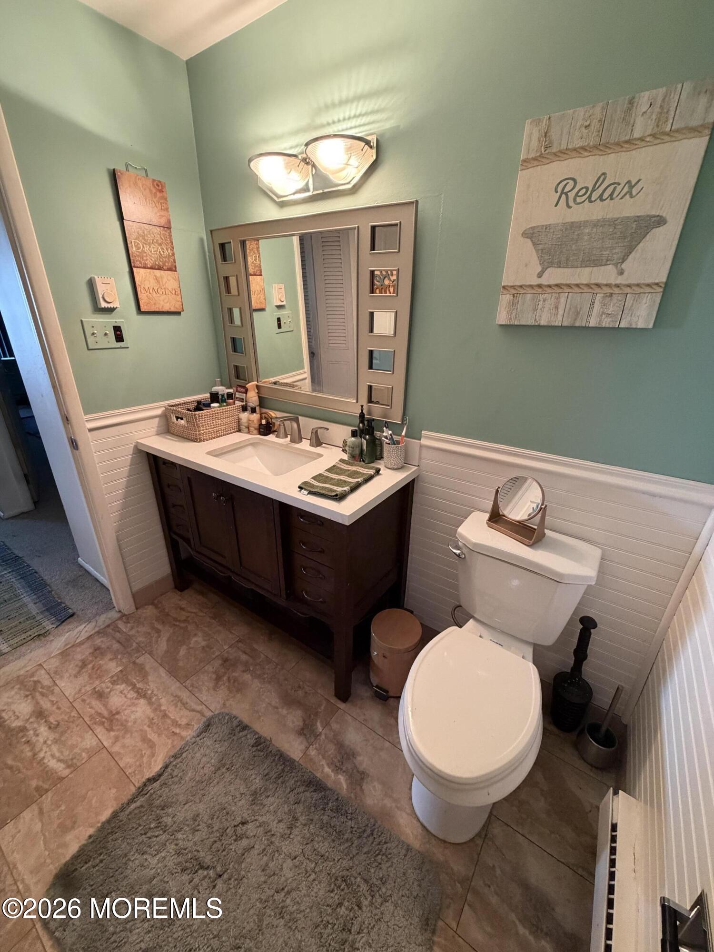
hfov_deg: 85.7
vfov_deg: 102.1
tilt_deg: -22.6
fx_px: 385
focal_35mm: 14
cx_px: 357
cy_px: 476
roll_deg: -0.6
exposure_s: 1/60
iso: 400
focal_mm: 2.22
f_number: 2.2
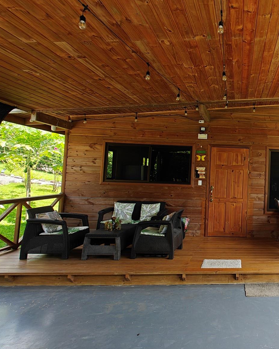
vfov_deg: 70.2
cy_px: 161
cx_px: 264
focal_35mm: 24
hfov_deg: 50.3
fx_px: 248
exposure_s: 1/288
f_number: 2.2
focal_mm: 2.62
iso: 64
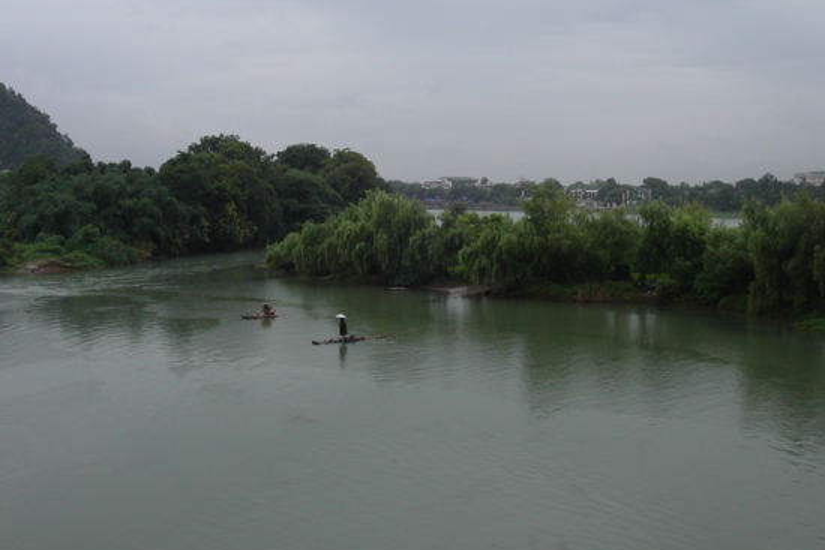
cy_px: 201
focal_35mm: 46
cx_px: 420
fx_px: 1054
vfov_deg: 29.1
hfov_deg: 42.7
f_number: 6.7
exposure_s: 1/250
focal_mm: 7.8
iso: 100
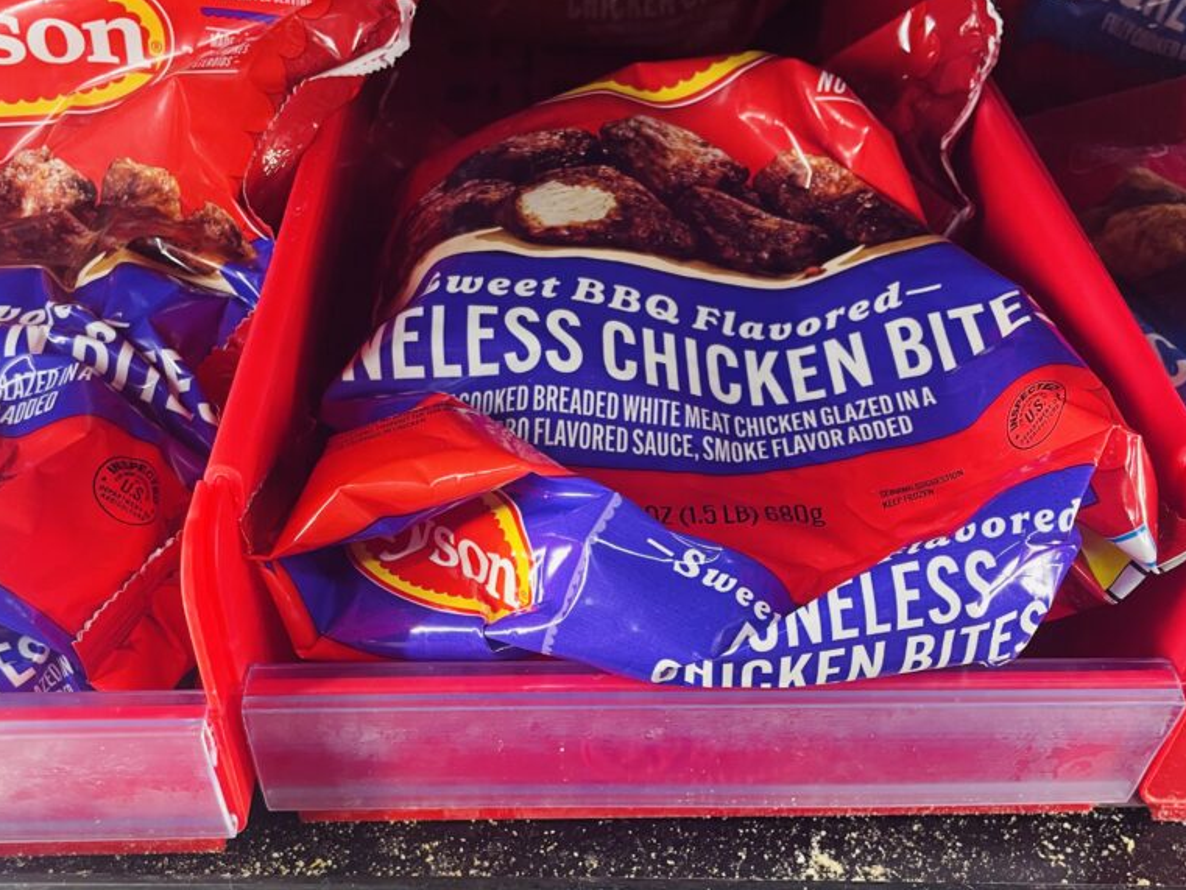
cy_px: 617
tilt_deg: -46.0
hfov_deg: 52.6
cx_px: 591
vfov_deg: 40.0
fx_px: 1199
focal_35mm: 35
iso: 125
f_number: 1.6
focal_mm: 4.2
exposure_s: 1/60
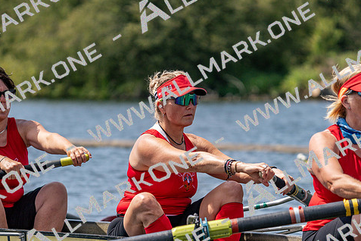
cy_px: 144
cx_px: 181
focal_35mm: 315
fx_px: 3159
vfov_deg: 4.4
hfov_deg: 6.5
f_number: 5.6
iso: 320
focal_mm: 259
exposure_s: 1/2000
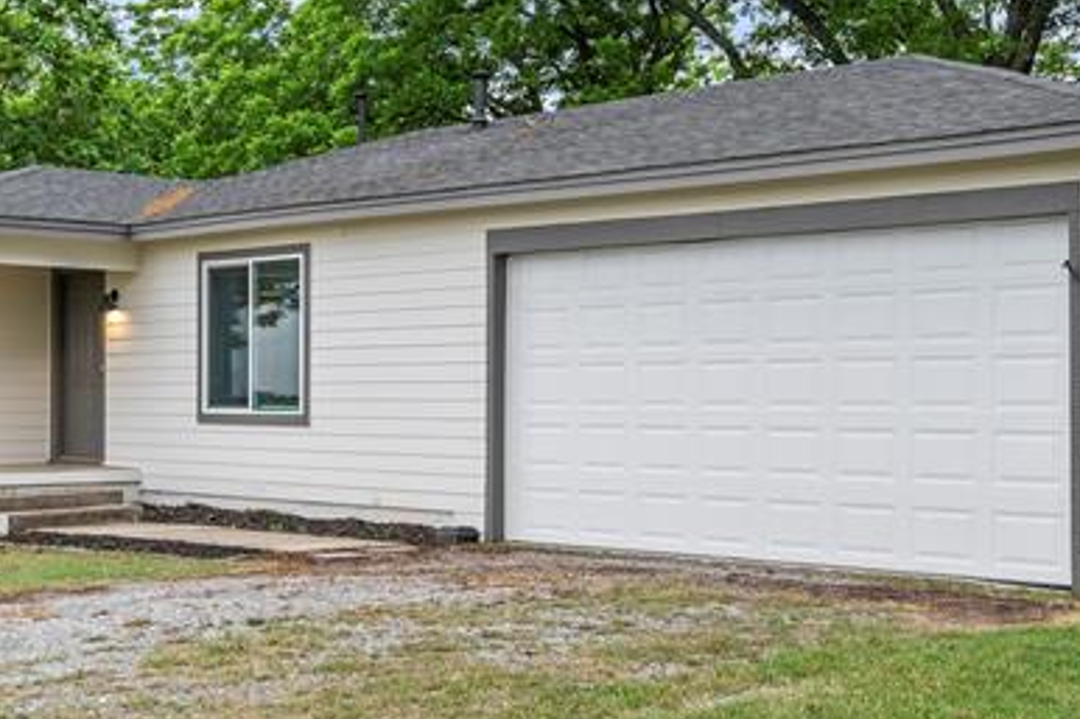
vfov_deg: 22.2
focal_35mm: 61
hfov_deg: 32.8
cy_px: 408
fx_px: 1829
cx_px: 445
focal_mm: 23
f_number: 5.6
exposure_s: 1/200
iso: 400
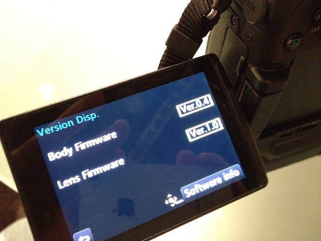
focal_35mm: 35
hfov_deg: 52.6
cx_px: 160
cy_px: 120
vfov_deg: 40.7
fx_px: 325
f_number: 2.4
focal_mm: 4.28
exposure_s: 1/15
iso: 800
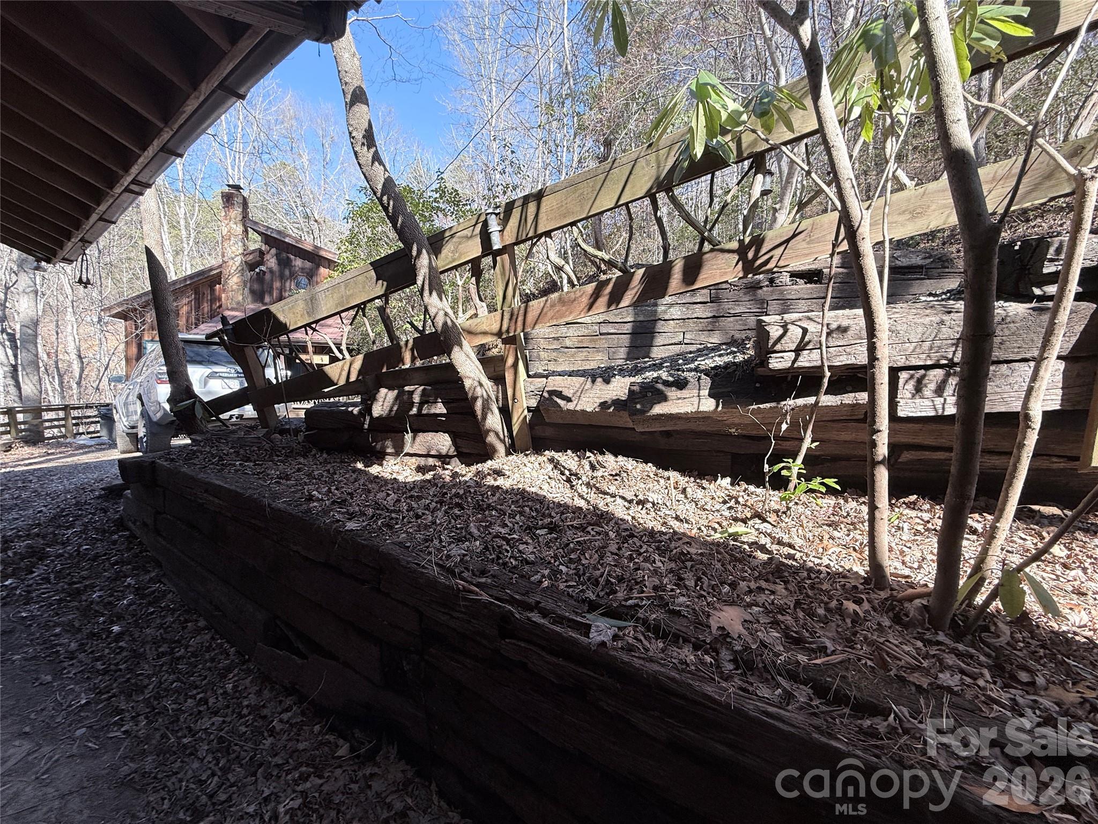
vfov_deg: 85.7
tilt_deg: -2.0
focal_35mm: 14
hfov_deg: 102.1
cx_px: 549
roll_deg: -2.1
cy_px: 412
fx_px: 444
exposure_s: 1/279
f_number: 2.2
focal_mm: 2.22
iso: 50
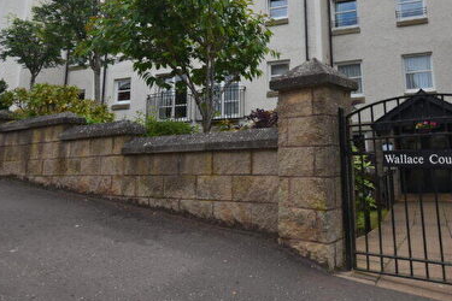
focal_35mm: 28
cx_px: 295
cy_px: 76
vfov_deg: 44.9
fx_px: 352
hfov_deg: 64.1
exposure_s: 1/250
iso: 200
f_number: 8
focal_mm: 10
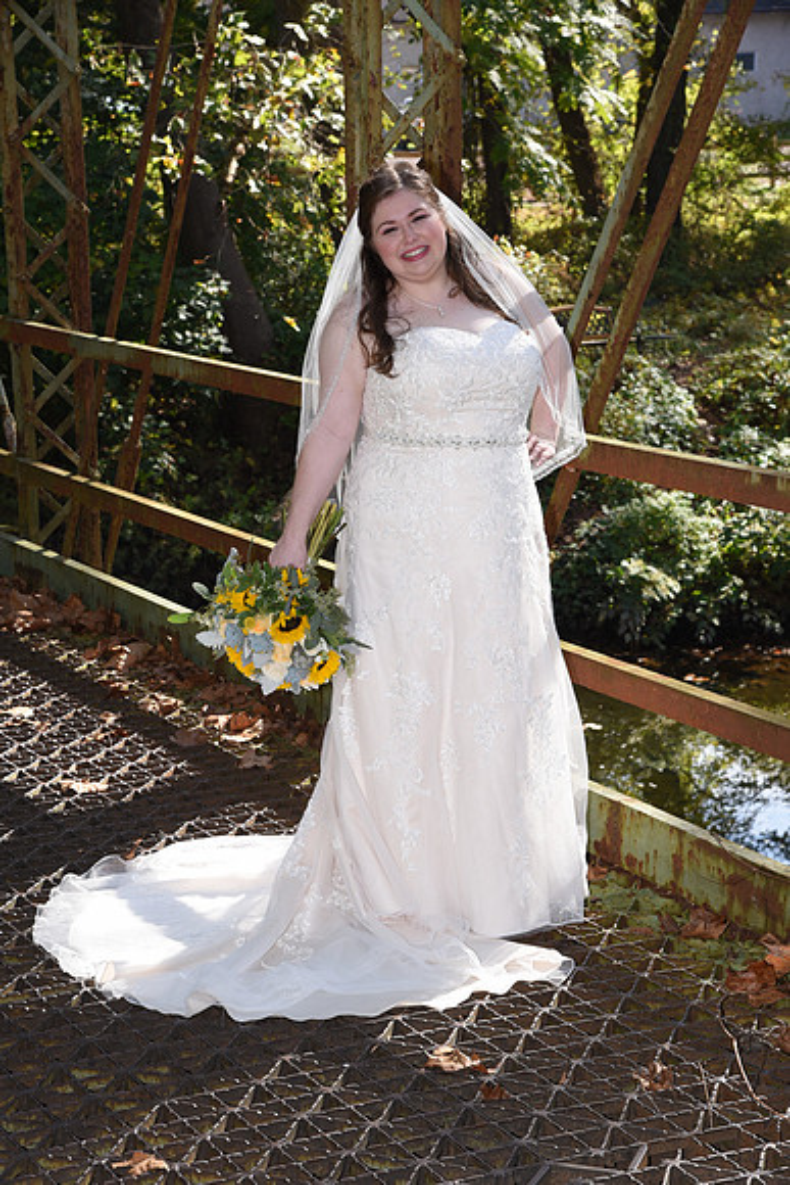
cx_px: 395
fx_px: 2697
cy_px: 592
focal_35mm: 82
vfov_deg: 24.8
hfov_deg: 16.7
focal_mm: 82
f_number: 10
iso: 640
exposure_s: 1/200
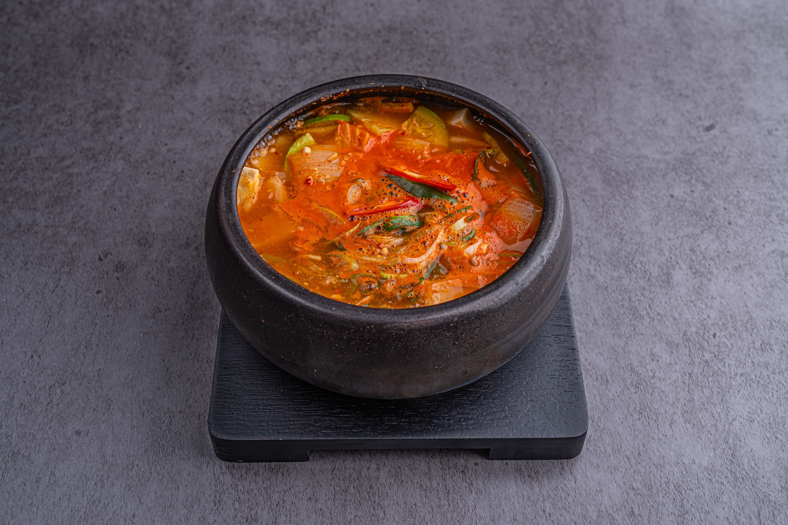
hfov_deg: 43.6
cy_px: 262
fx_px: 985
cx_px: 394
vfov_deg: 29.9
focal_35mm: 45
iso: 100
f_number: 10
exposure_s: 1/80
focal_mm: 45
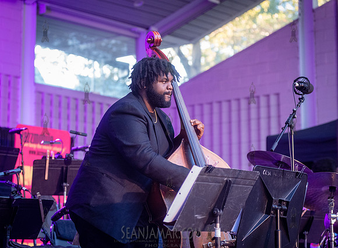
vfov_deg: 16.1
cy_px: 116
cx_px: 141
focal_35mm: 90
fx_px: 877
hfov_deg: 21.8
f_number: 3.5
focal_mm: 80
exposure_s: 1/320
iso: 4000
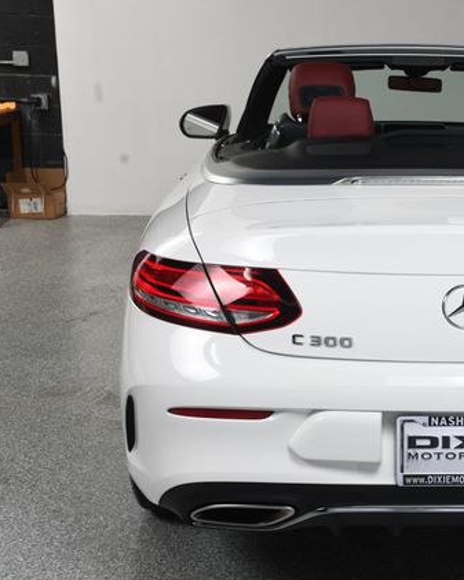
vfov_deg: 25.7
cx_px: 425
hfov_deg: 20.2
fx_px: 1272
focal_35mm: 74
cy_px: 290
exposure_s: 1/160
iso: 100
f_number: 13
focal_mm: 35
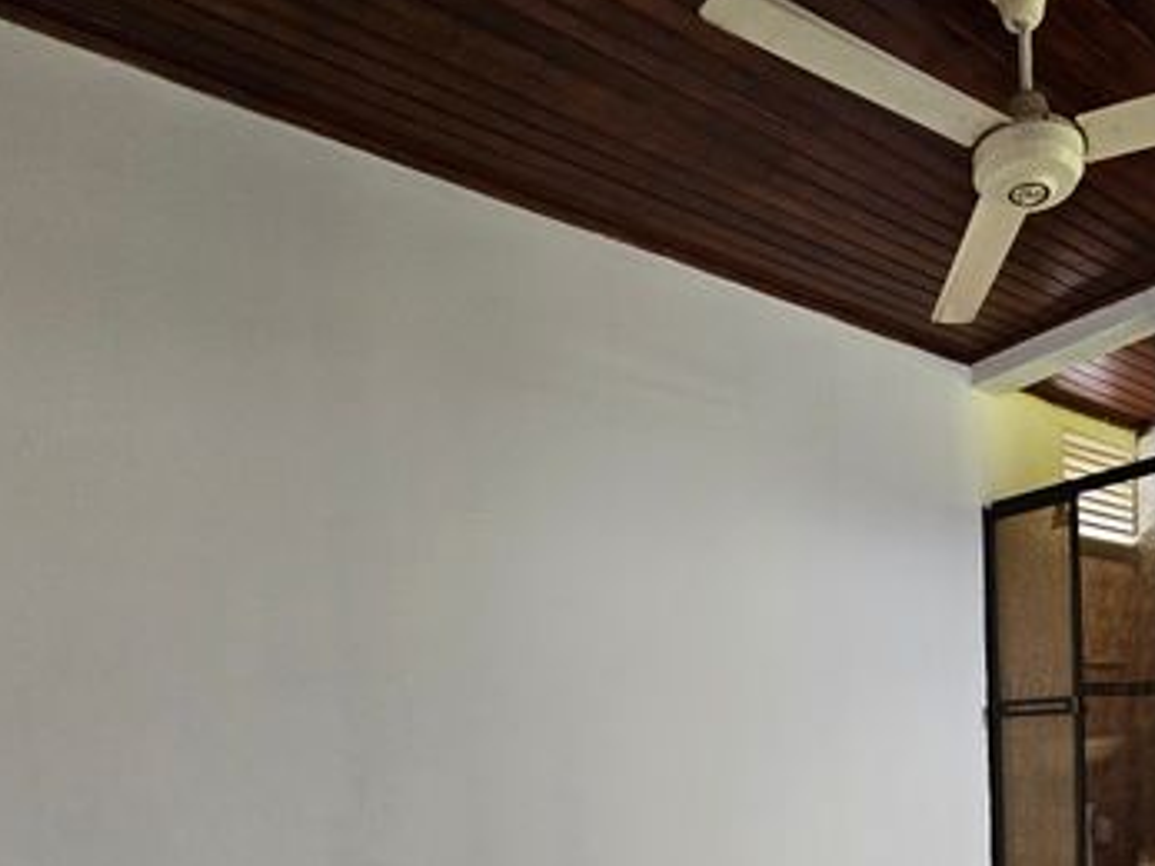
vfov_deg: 48.0
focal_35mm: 25
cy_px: 809
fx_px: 834
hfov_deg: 63.9
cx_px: 910
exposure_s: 1/60
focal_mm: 2.2
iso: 250
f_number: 2.2
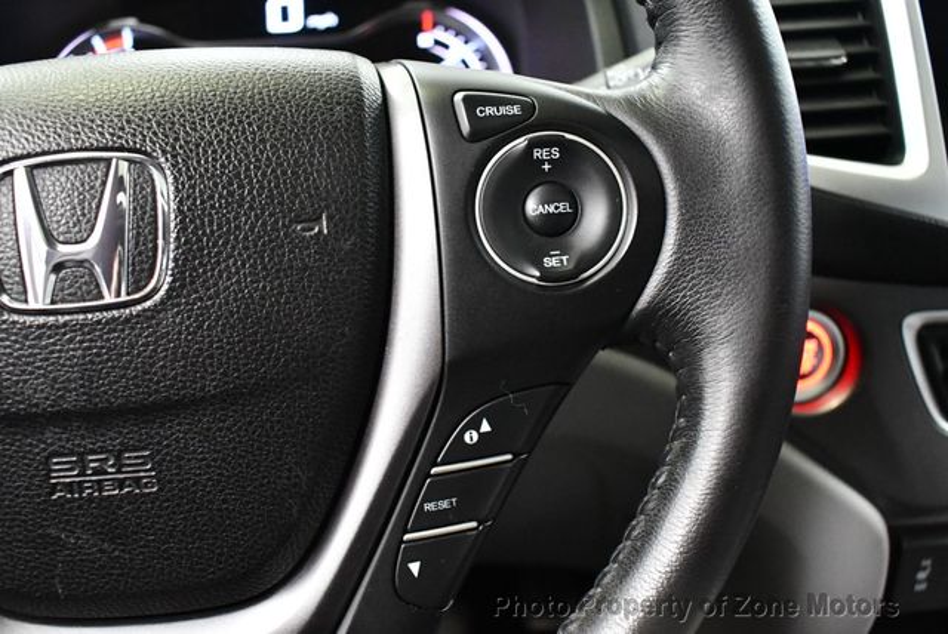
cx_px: 474
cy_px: 317
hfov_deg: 53.1
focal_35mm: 36
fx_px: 949
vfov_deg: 36.9
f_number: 3.5
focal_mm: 18
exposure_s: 1/60
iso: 5000
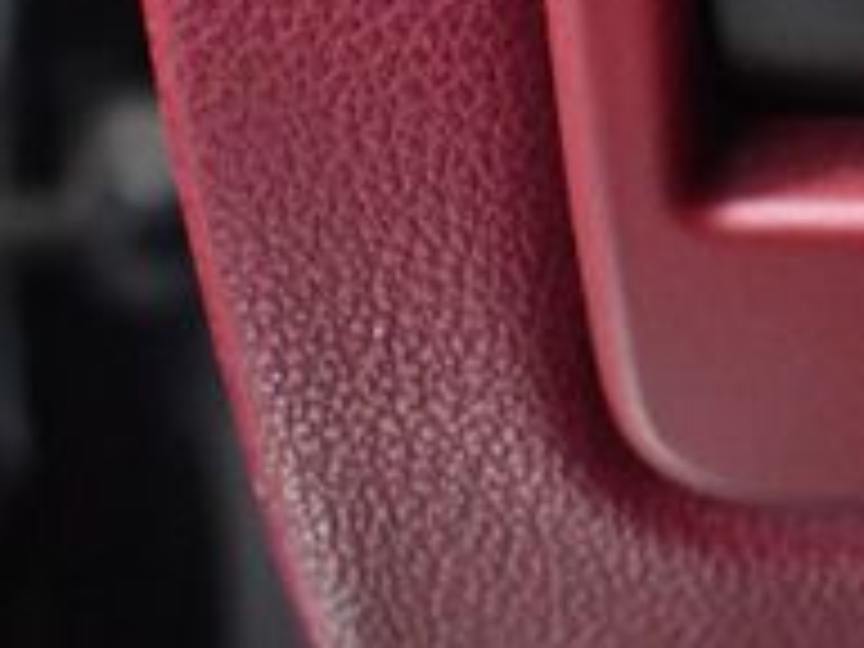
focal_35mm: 154
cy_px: -148
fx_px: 3844
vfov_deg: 9.5
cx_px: 1436
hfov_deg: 12.0
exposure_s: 1/60
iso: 5600
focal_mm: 24
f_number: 4
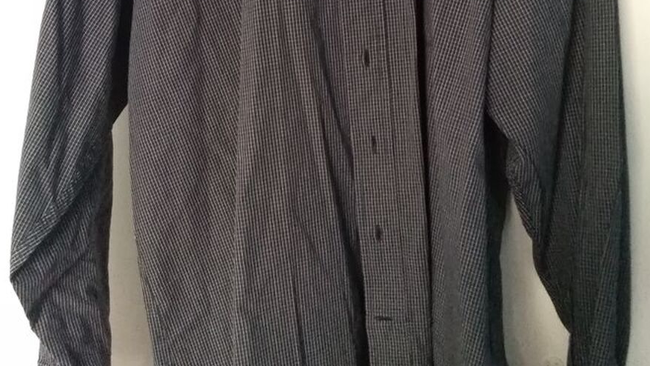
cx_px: 341
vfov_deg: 27.0
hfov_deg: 47.3
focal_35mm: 43
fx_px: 741
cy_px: 57
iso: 1433
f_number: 2.2
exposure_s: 1/15
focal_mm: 3.46
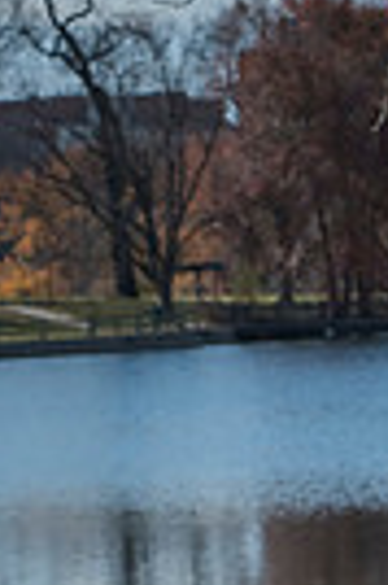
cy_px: 939
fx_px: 4360
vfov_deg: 7.5
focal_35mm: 269
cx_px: 615
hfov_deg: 5.0
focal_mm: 80
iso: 400
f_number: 8
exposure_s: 1/800
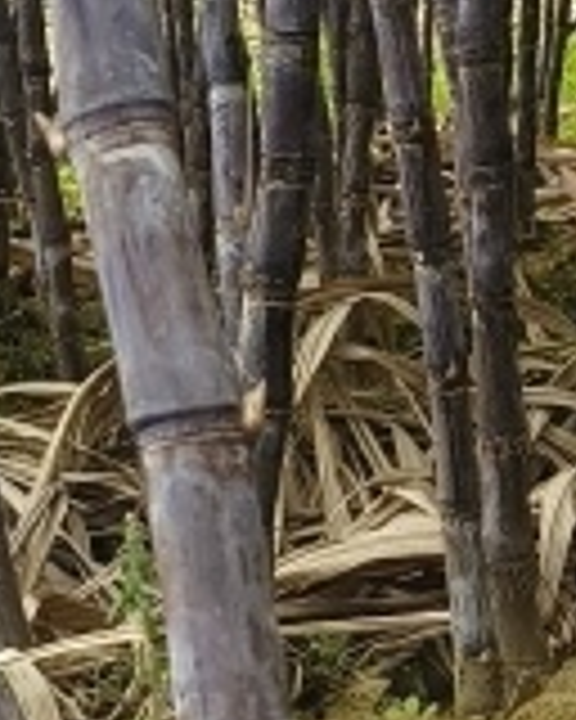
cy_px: -200
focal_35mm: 150
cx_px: -40
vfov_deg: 12.5
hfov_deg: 10.2
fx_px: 3196
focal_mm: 5.5
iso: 72
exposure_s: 1/1047
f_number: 1.75
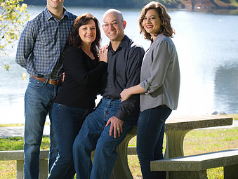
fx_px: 1074
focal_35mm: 156
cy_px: 94
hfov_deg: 12.6
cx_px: 95
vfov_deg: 9.5
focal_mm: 95
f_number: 5.6
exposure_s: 1/250
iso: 200
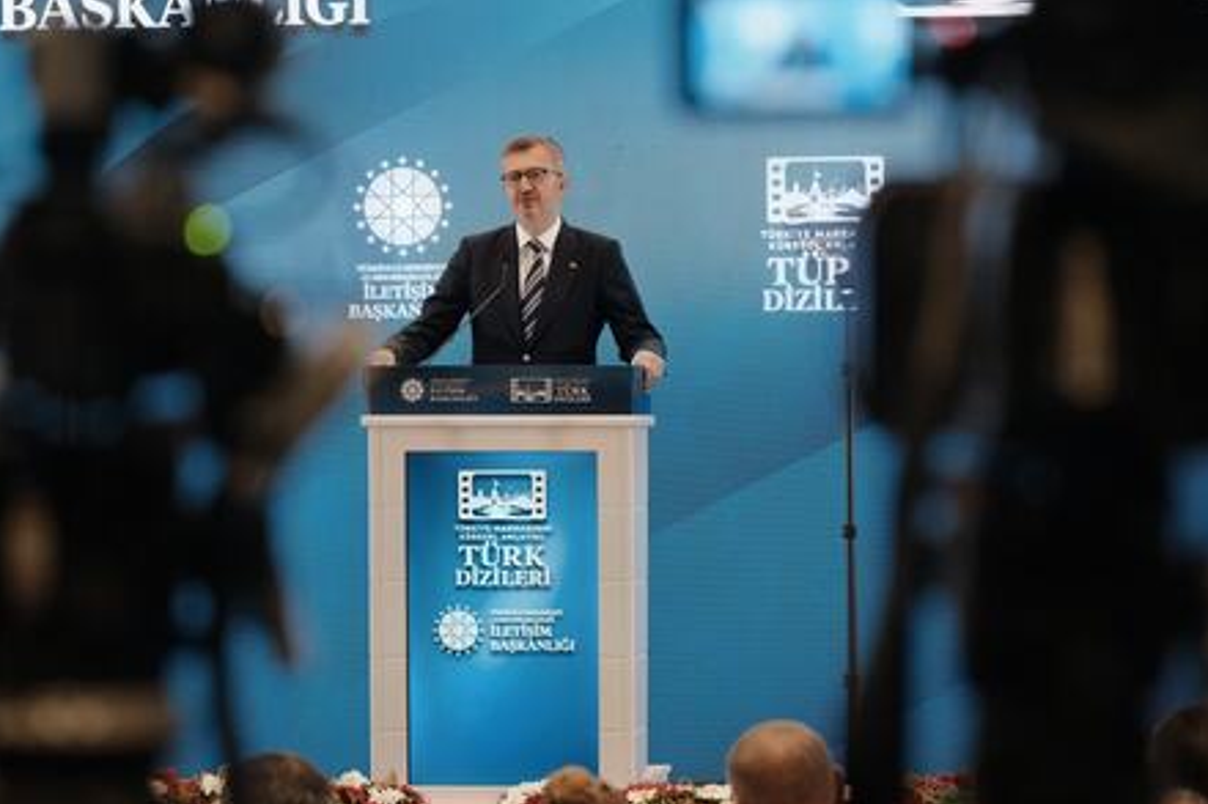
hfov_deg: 11.3
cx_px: 634
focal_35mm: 182
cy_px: 423
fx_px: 6104
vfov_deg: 7.5
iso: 3200
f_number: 5
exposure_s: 1/52
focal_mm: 113.7
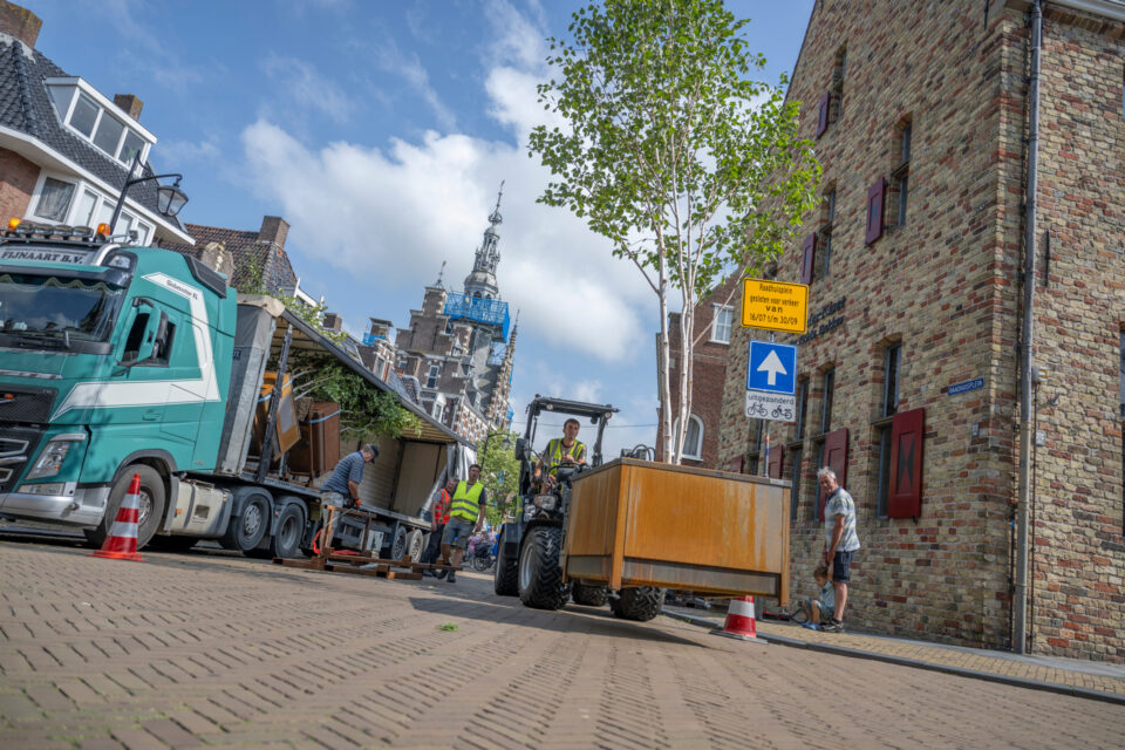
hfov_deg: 73.7
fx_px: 750
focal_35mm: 24
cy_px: 375
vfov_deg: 53.1
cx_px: 562
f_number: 2.8
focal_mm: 24
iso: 100
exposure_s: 1/1600
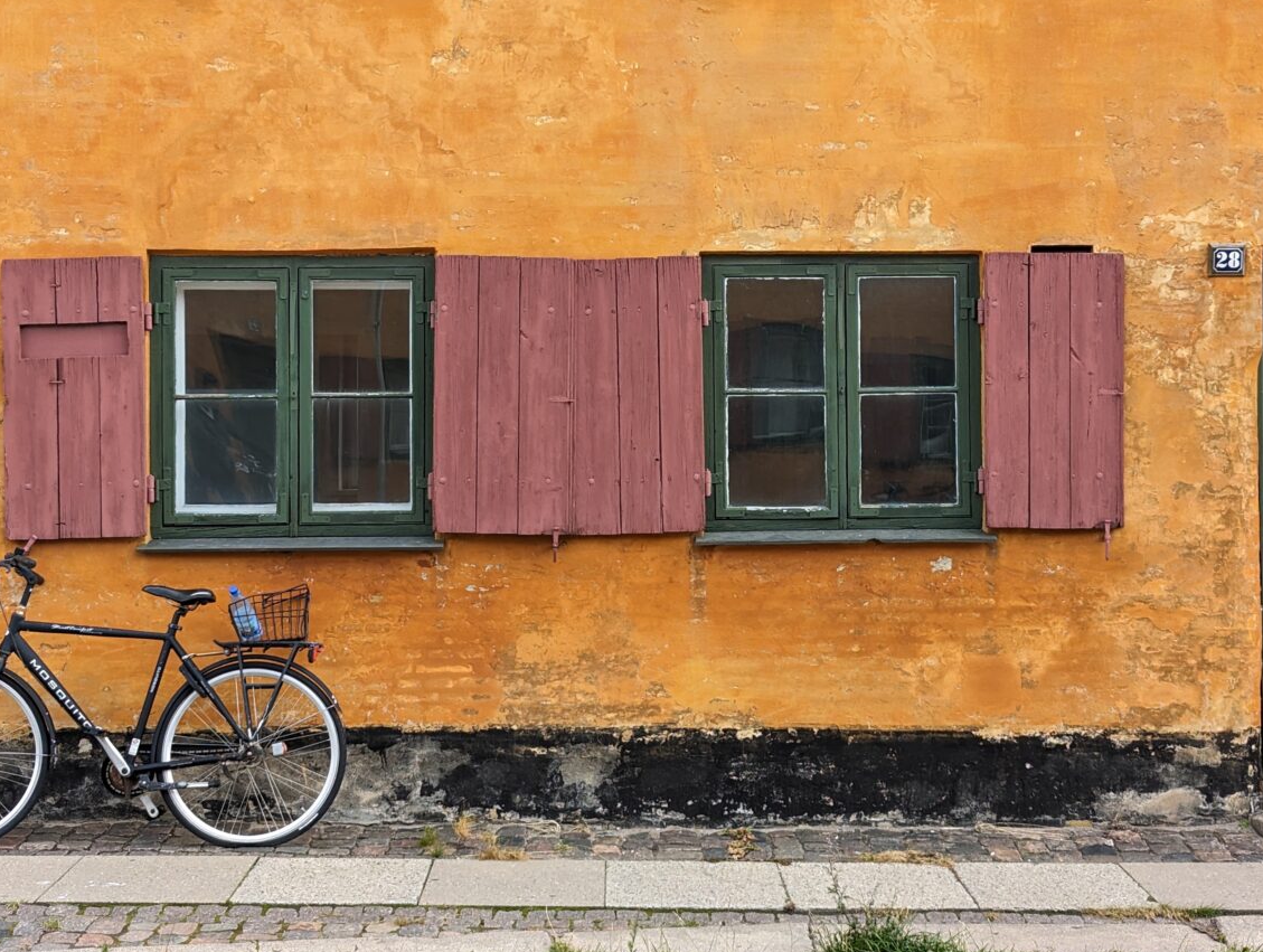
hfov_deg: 28.5
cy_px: 379
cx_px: 711
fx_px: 2486
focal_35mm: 68
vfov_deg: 21.7
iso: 46
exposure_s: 1/520
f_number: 1.85
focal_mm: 6.81
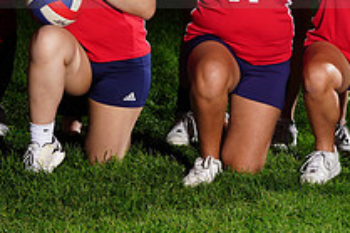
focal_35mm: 278
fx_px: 2701
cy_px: -41
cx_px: 74
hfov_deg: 7.4
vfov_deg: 4.9
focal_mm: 100
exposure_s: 1/125
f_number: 8
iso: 400
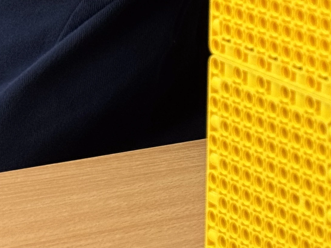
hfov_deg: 10.9
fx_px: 1683
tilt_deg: -7.9
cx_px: 444
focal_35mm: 176
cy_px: -174
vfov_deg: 8.2
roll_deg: -1.0
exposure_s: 1/100
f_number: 1.78
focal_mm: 6.76
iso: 80
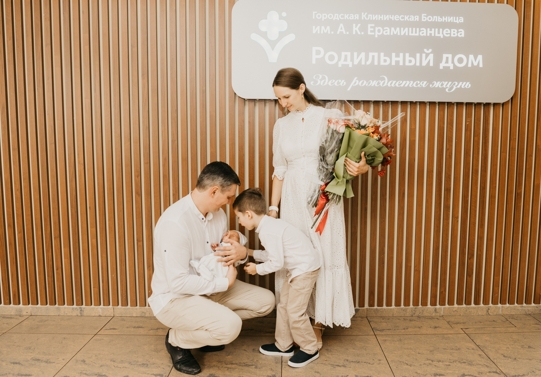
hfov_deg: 63.3
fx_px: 438
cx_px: 292
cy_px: 195
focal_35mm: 29
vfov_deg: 46.5
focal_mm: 27
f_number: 4
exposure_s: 1/160
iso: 250
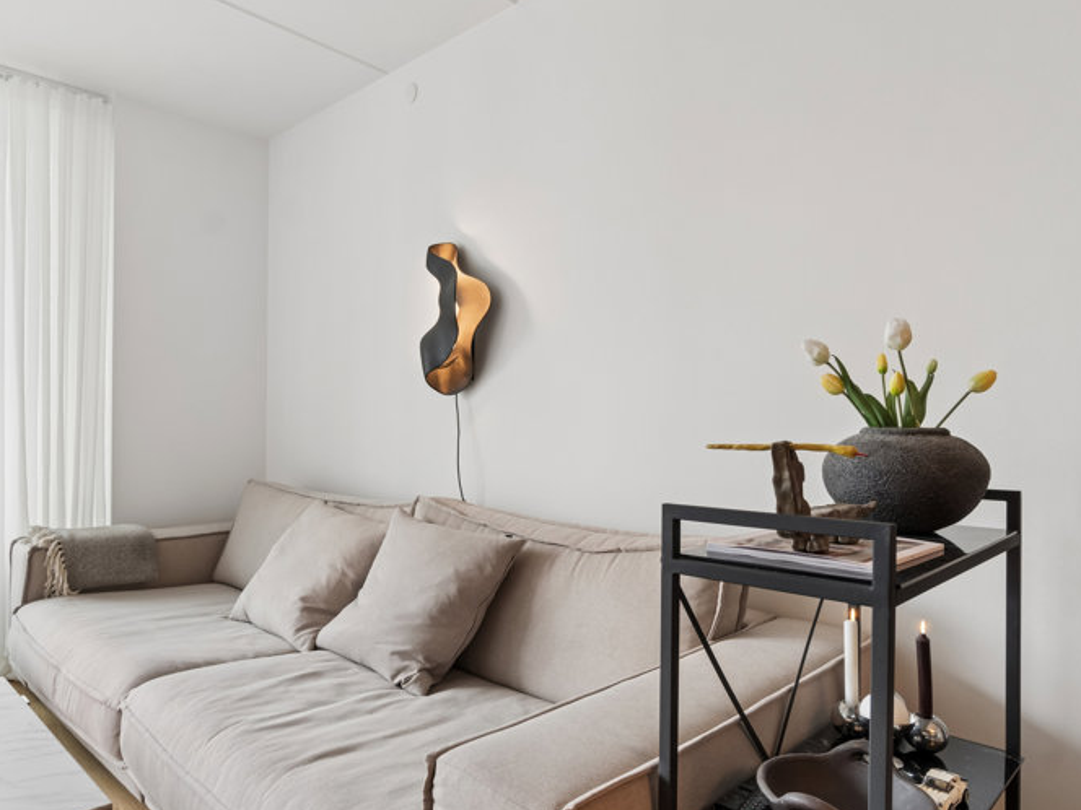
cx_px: 477
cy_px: 430
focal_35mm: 23
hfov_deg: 74.7
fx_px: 705
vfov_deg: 59.7
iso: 200
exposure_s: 1/30
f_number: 8
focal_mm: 13
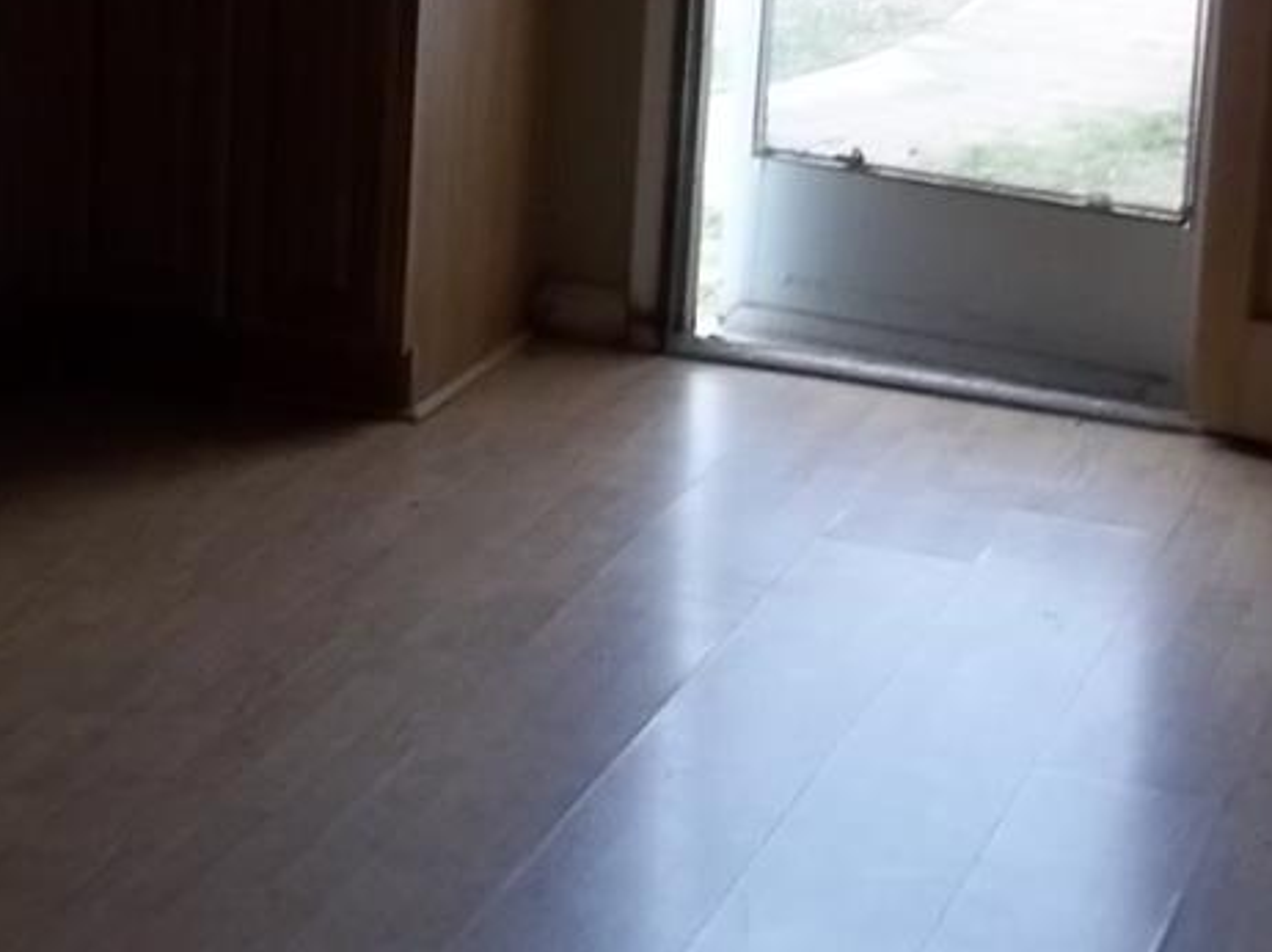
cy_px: -30
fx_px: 3820
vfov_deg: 14.0
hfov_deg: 18.0
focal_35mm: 104
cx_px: -248
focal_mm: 5.7
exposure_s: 1/50
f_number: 2.9
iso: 64
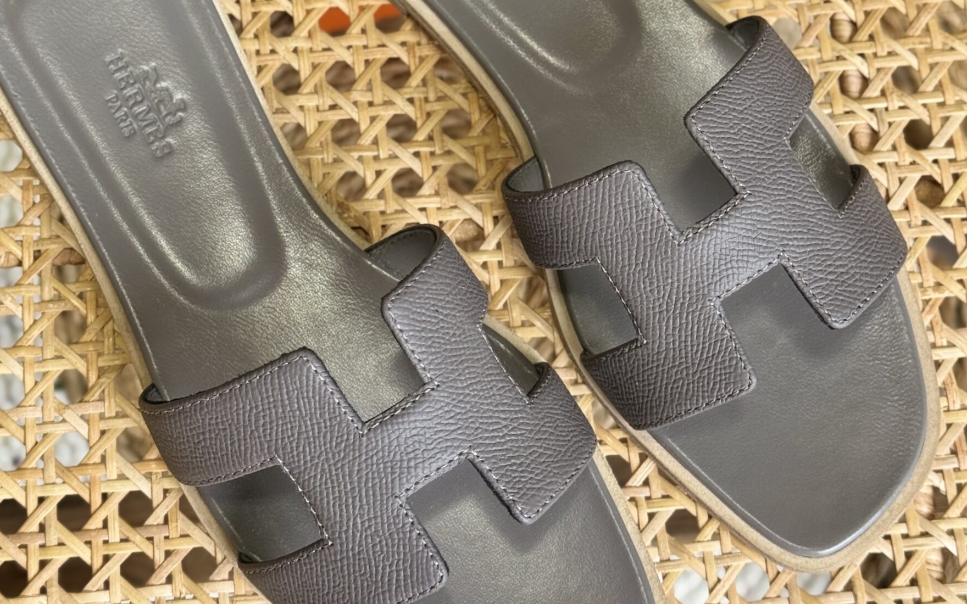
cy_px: 142
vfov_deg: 17.5
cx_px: 455
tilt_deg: -73.7
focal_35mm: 74
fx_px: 1950
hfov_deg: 27.8
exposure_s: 1/121
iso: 100
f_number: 1.78
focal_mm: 6.76
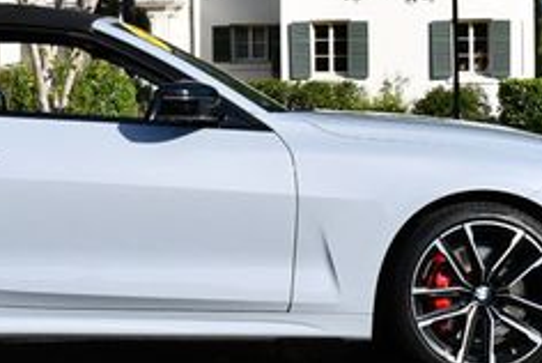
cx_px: 64
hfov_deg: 15.6
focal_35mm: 130
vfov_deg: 10.5
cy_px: -5
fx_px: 1960
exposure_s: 1/250
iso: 110
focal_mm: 24
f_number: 8
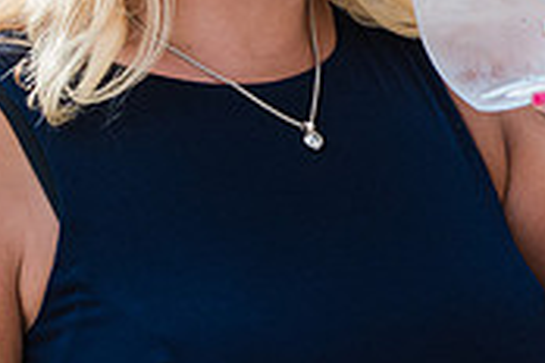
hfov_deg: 5.1
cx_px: 507
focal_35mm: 401
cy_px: -5
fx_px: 6070
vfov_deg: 3.4
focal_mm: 80
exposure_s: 1/320
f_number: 4
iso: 200
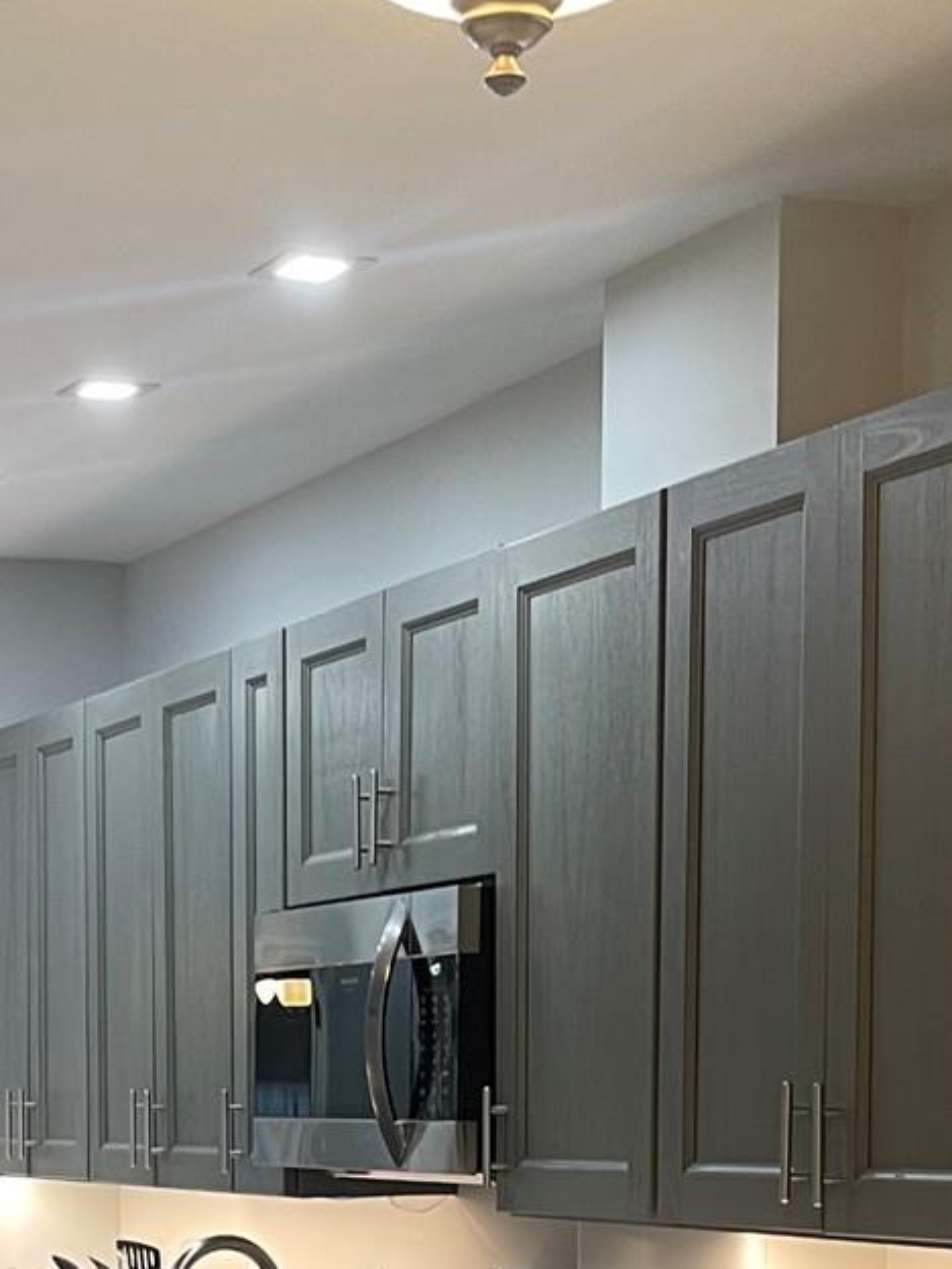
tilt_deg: -8.0
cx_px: 163
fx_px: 3007
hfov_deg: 17.8
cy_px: 1411
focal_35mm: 82
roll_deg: +0.0
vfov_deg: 22.4
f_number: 1.6
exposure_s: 1/60
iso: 80
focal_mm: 5.1
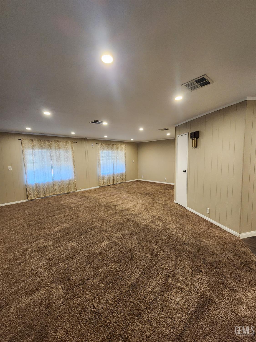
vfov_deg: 106.2
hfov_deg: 89.9
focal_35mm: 13
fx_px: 128
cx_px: 128
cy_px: 171
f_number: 2.2
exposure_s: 1/60
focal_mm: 2.2
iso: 320
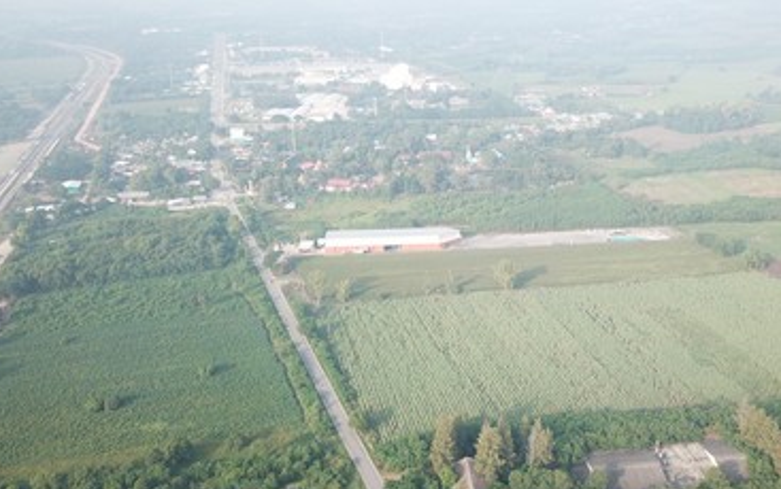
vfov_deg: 32.0
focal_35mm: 40
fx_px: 852
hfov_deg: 48.7
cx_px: 499
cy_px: 219
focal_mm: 4.73
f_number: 2.2
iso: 100
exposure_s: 1/125
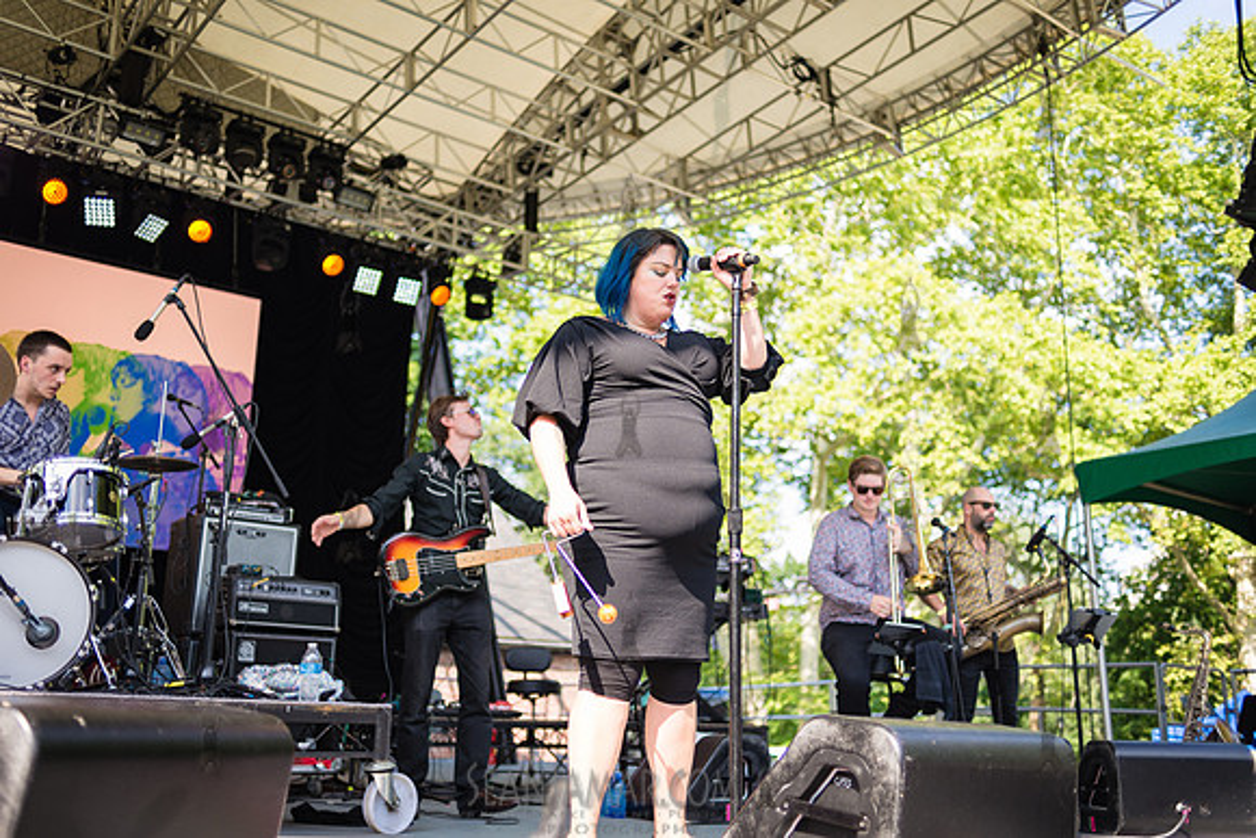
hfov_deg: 54.4
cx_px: 628
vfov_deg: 37.9
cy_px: 419
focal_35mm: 35
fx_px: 1221
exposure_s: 1/1250
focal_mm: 35
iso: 200
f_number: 2
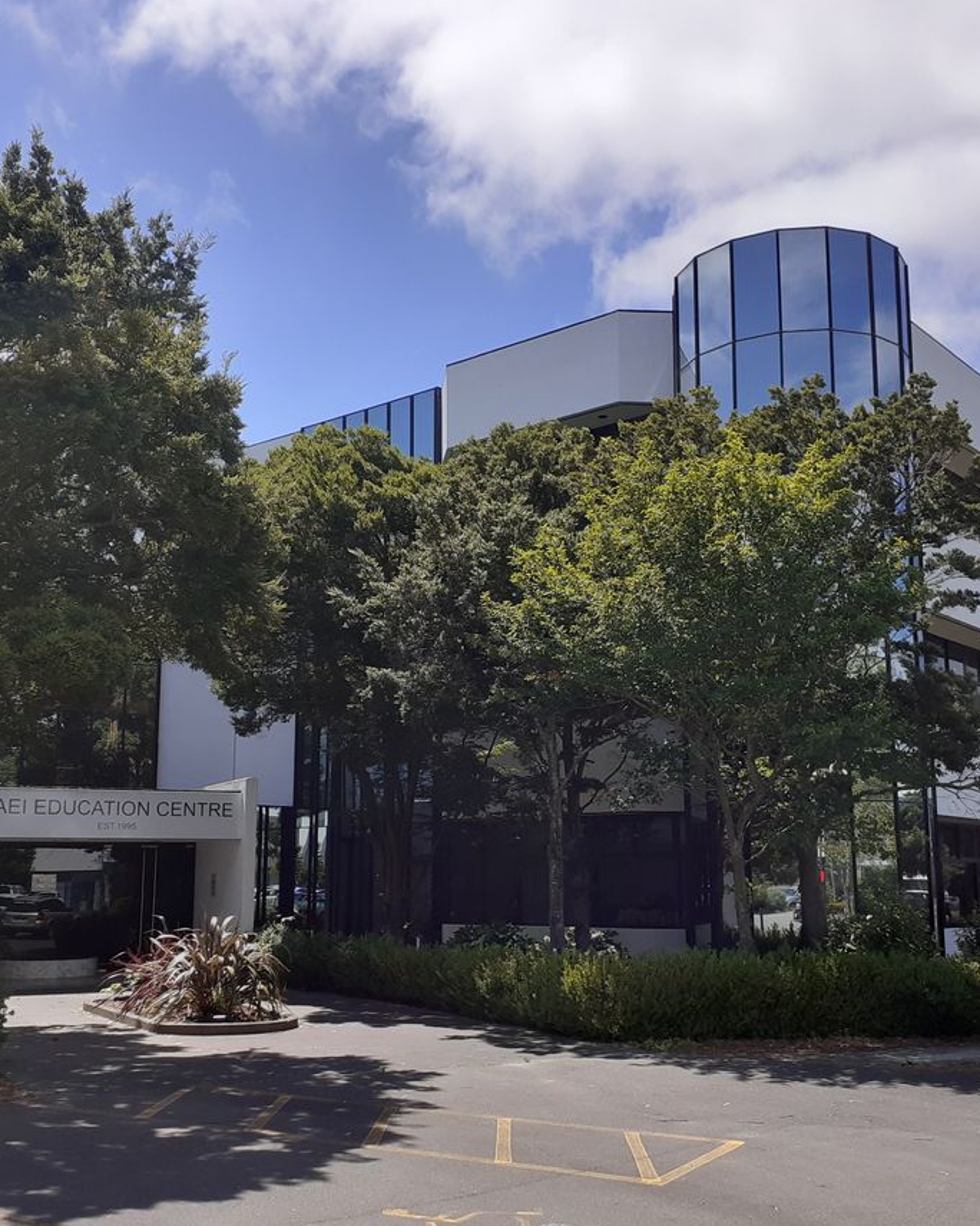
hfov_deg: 40.1
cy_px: 635
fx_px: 1341
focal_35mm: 37
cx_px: 494
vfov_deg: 49.1
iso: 40
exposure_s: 1/1786
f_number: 1.9
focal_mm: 3.6
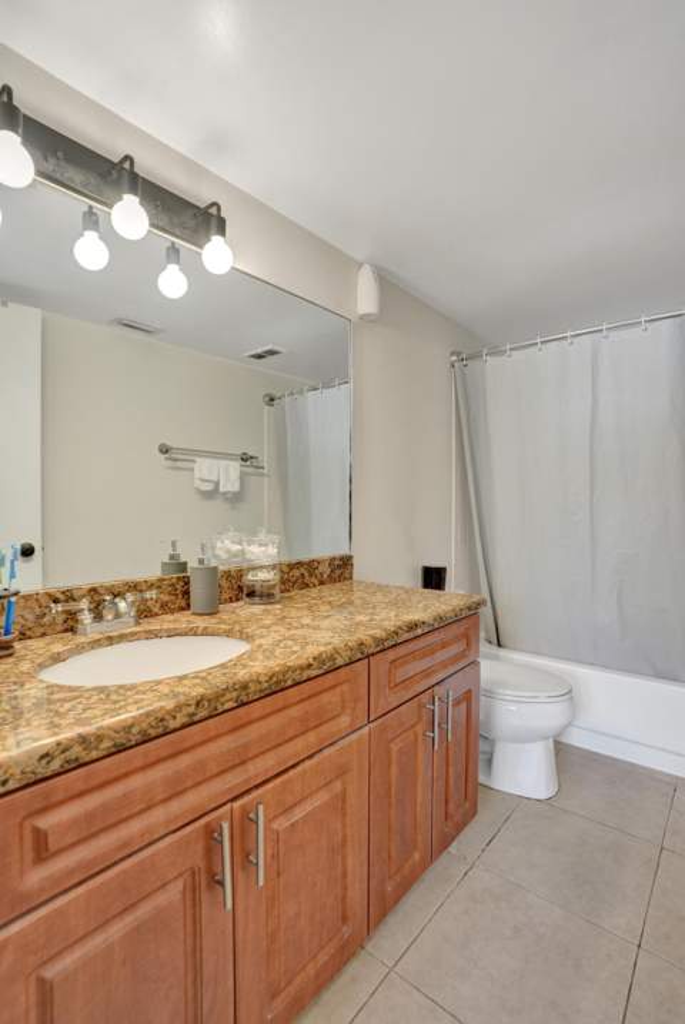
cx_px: 342
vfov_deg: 96.7
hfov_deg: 73.8
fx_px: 456
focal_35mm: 16
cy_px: 512
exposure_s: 1/60
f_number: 5
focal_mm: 16
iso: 1600
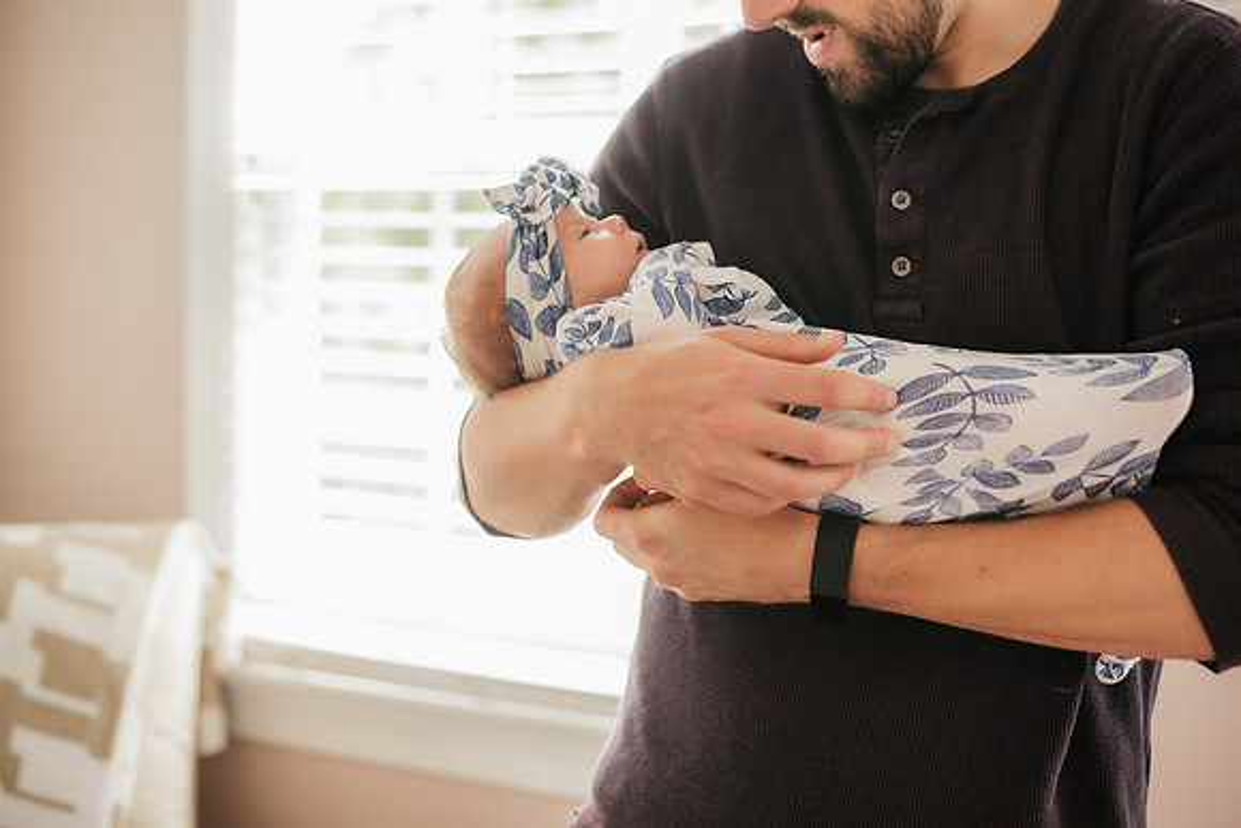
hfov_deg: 39.6
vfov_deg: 27.0
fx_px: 1724
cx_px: 620
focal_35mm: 50
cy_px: 414
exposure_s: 1/250
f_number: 2.5
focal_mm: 50
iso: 500
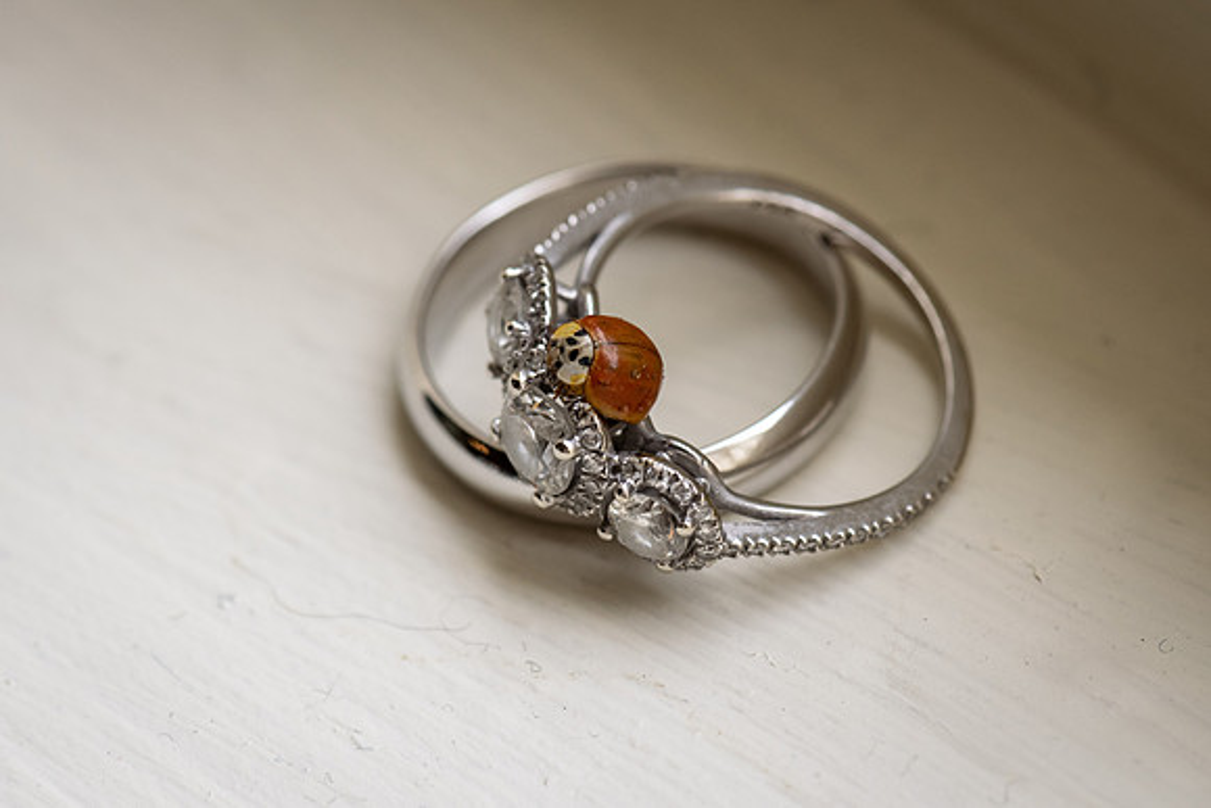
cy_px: 404
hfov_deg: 13.0
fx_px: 5299
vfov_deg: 8.7
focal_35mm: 158
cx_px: 606
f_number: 10
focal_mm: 105
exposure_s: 1/80
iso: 720
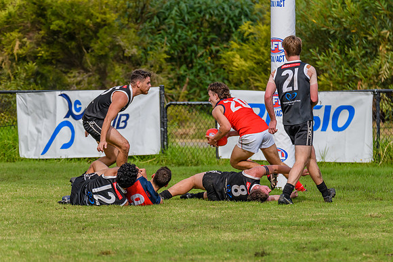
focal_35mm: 546
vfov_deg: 2.5
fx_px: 5967
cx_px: 194
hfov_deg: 3.8
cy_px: 178
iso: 800
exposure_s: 1/2000
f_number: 7.1
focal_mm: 400
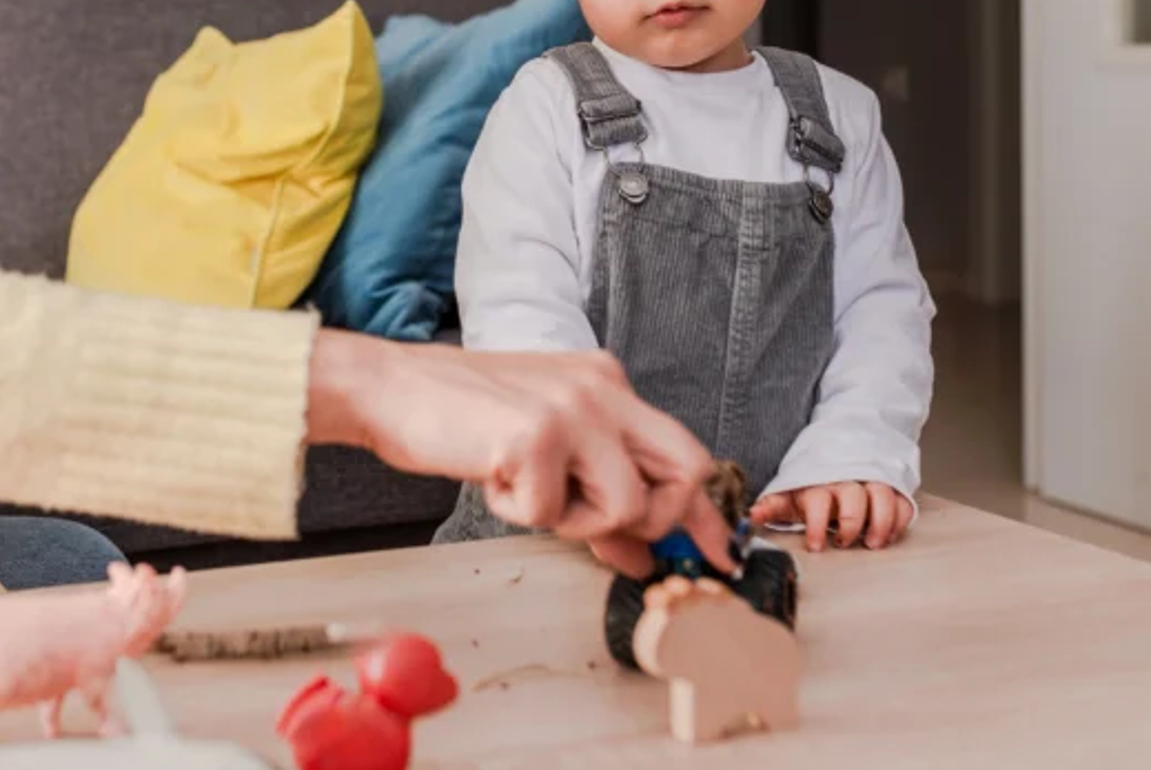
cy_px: 140
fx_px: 2208
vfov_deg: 19.5
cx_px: 293
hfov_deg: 28.8
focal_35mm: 69
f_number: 3.5
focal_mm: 35
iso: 640
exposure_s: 1/320
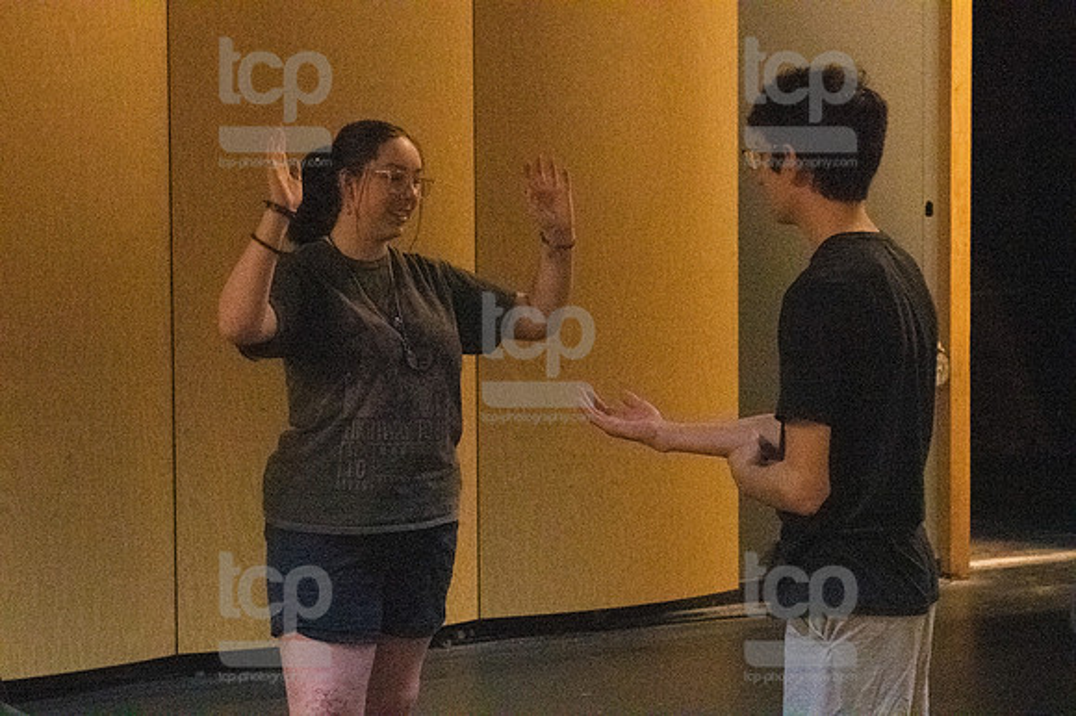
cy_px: 358
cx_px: 538
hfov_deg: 20.6
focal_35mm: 99
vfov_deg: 13.8
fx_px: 2957
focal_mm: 66
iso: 25600
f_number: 5.6
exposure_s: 1/400
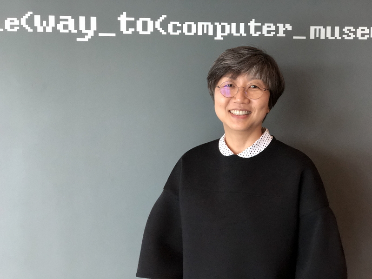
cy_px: 140
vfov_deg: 25.7
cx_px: 186
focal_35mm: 57
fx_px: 613
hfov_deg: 33.8
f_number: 2.8
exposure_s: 1/60
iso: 800
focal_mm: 6.6
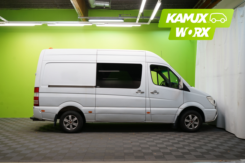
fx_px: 204
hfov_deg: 61.9
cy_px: 82
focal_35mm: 30
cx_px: 122
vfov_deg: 43.6
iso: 500
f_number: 5.6
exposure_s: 1/50
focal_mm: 30
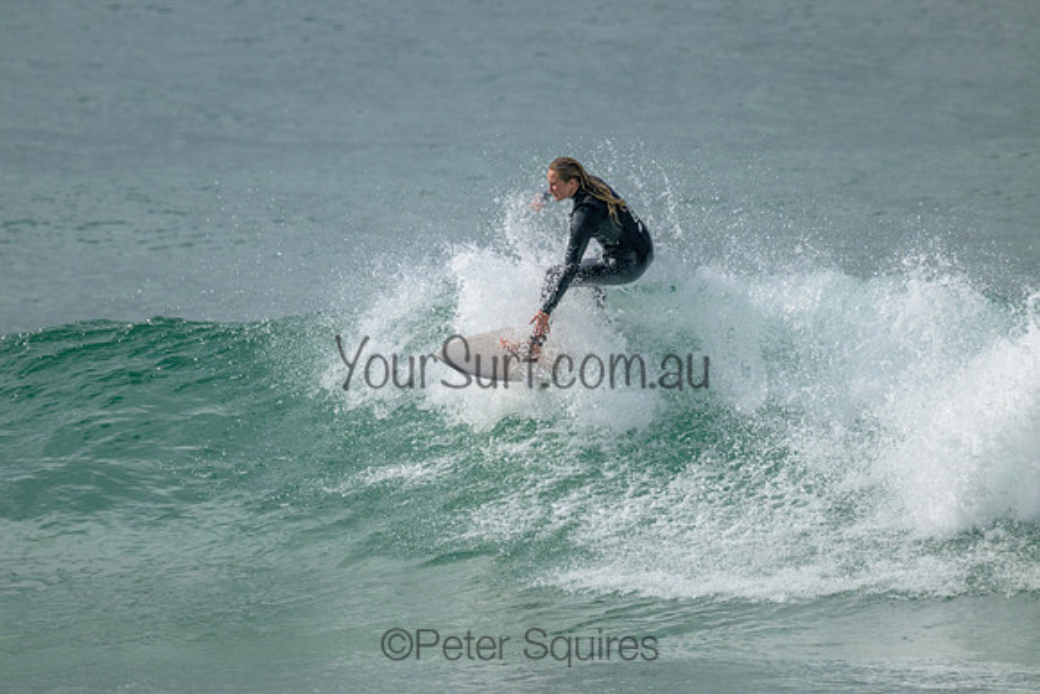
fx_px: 23115
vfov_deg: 1.7
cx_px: 520
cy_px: 347
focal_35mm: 800
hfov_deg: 2.6
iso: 1400
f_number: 11
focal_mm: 800
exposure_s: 1/1600
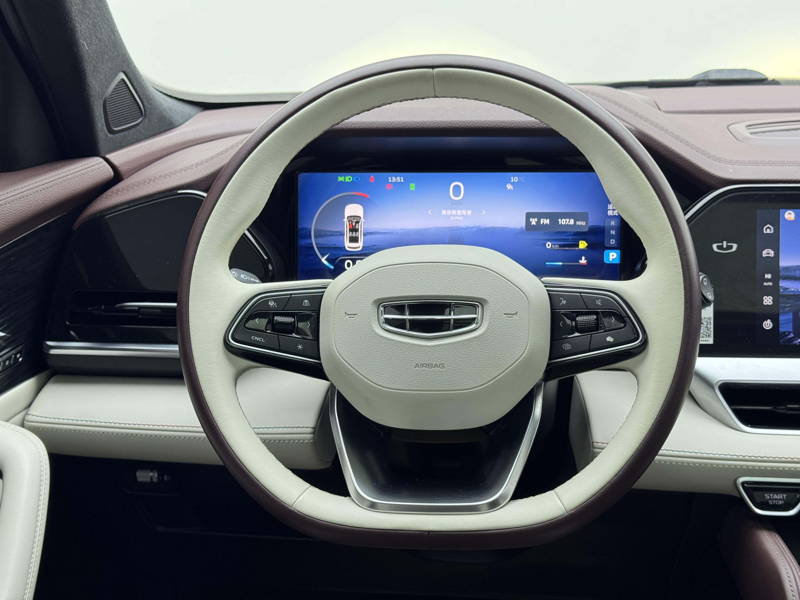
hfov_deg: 39.7
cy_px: 300
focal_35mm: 48
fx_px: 1109
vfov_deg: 30.3
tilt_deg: -17.4
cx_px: 400
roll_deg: +1.5
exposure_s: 1/100
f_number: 1.78
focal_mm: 6.76
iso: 125
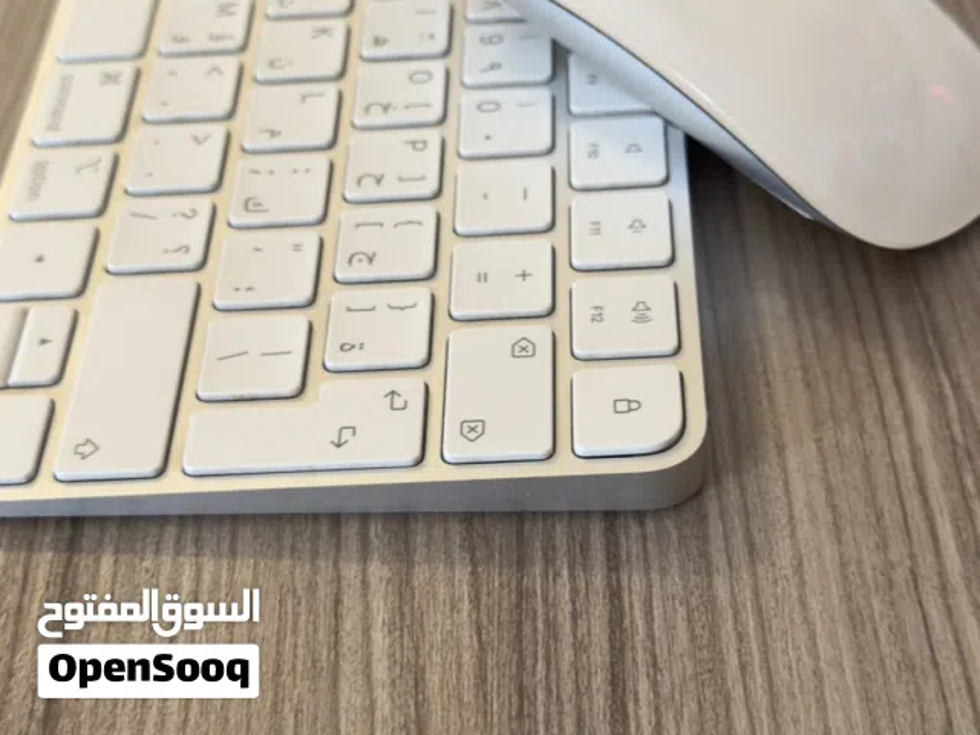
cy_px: 368
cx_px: 490
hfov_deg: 52.6
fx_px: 991
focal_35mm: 35
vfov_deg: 40.7
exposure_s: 1/33
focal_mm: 6.76
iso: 250
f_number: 1.78
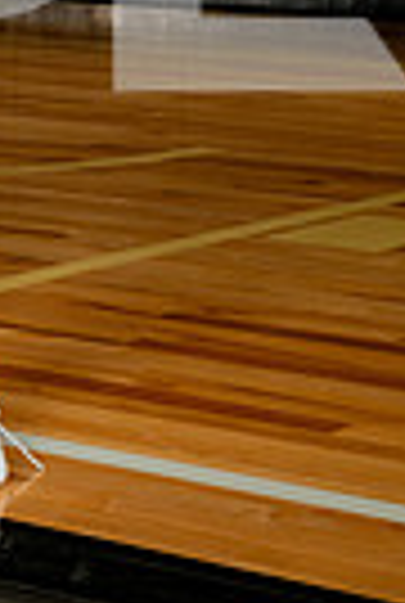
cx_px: -243
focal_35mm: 174
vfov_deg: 11.2
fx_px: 2921
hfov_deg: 7.8
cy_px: -360
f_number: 8
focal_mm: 52
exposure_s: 1/500
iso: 250
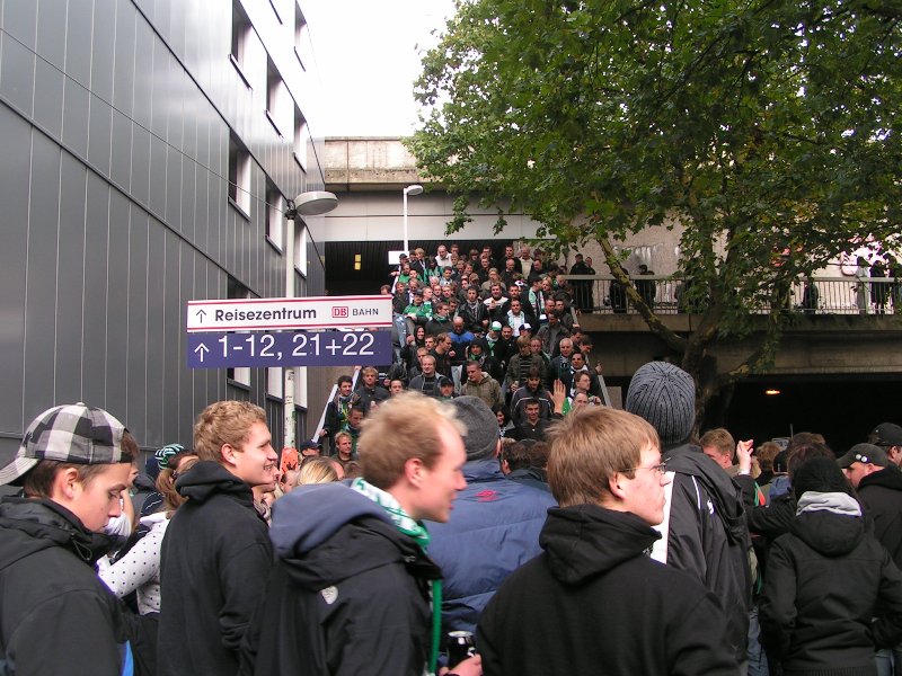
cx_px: 451
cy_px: 338
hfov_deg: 49.0
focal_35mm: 38
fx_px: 990
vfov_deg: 37.7
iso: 50
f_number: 5
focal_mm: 5.8
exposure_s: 1/50
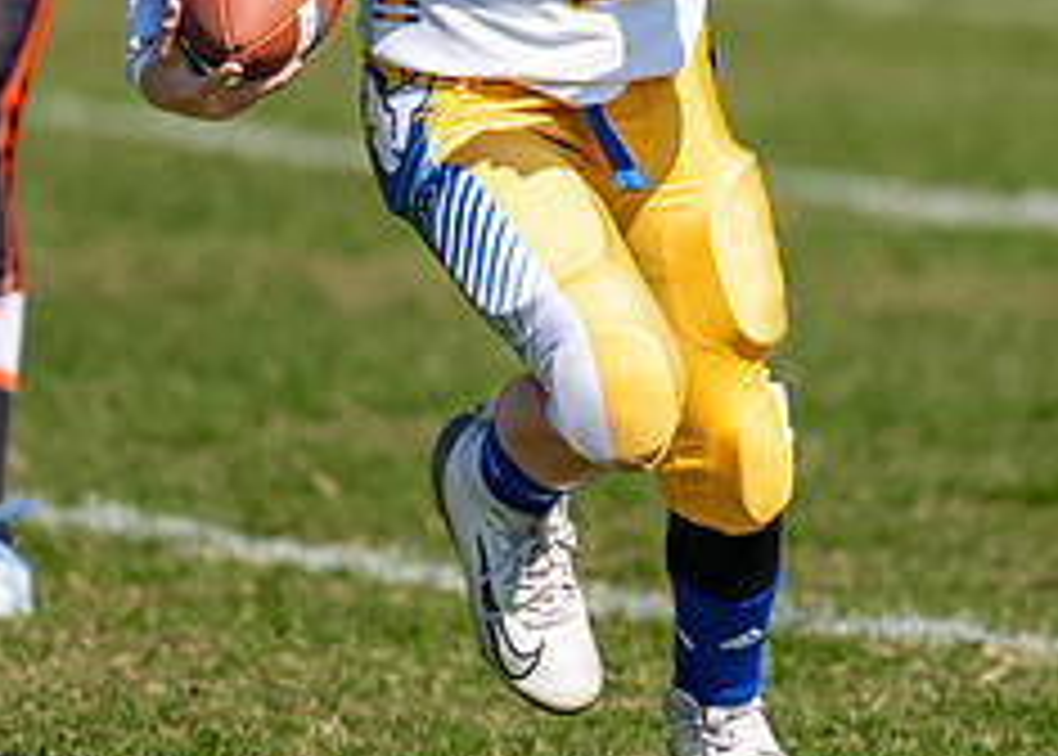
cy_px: -26
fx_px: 26660
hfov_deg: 2.3
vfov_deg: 1.6
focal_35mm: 887
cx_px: 541
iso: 100
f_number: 2.8
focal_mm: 200
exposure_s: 1/4000
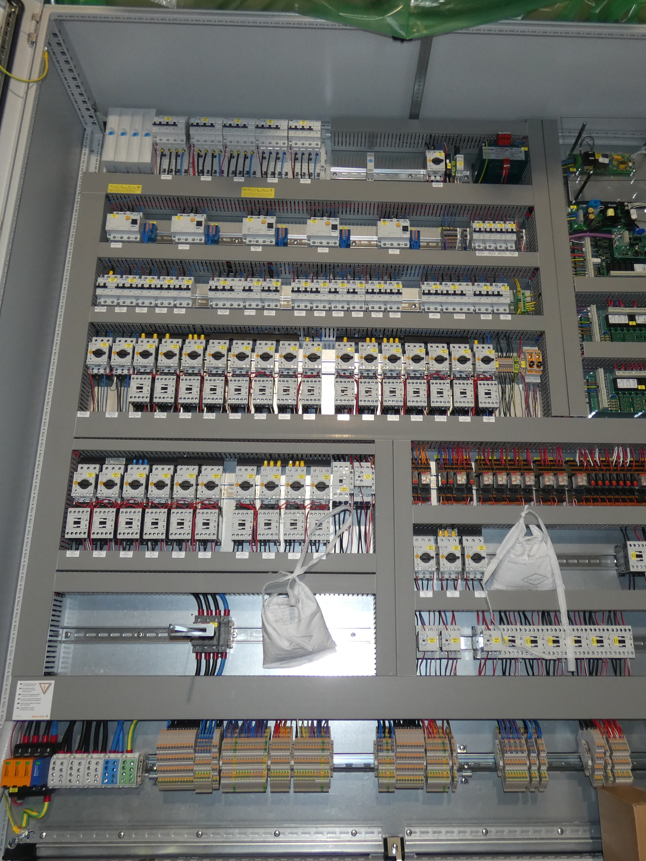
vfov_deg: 65.3
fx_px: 672
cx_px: 351
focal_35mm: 27
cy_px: 429
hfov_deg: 51.3
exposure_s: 1/60
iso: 160
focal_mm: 3.6
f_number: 2.8
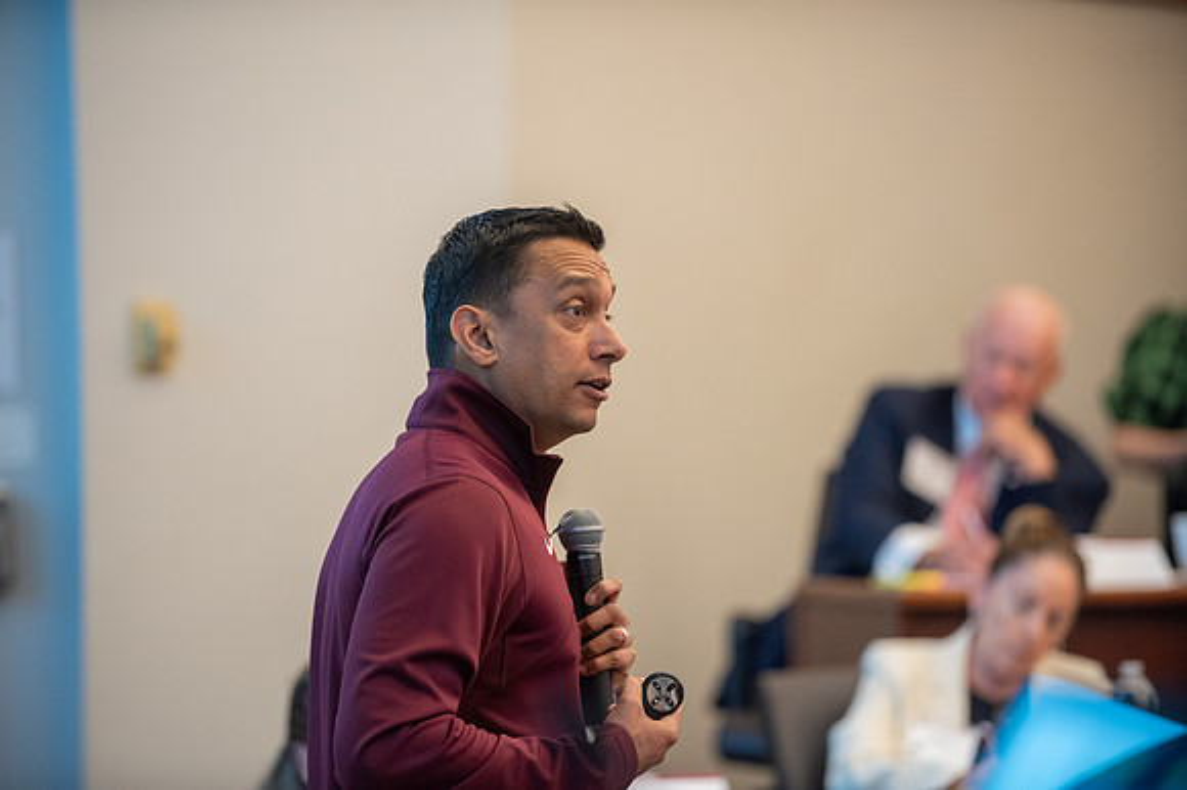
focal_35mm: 170
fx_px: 5608
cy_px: 395
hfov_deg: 12.1
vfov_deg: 8.1
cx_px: 594
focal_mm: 170
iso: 2000
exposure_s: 1/125
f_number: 2.8
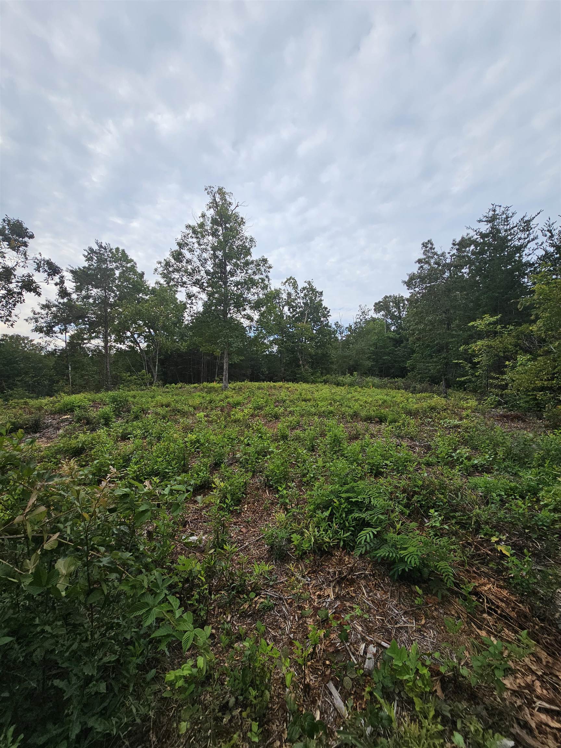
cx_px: 280
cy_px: 374
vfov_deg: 106.2
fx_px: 281
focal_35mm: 13
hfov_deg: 89.9
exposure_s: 1/1265
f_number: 2.2
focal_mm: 2.2
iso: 50
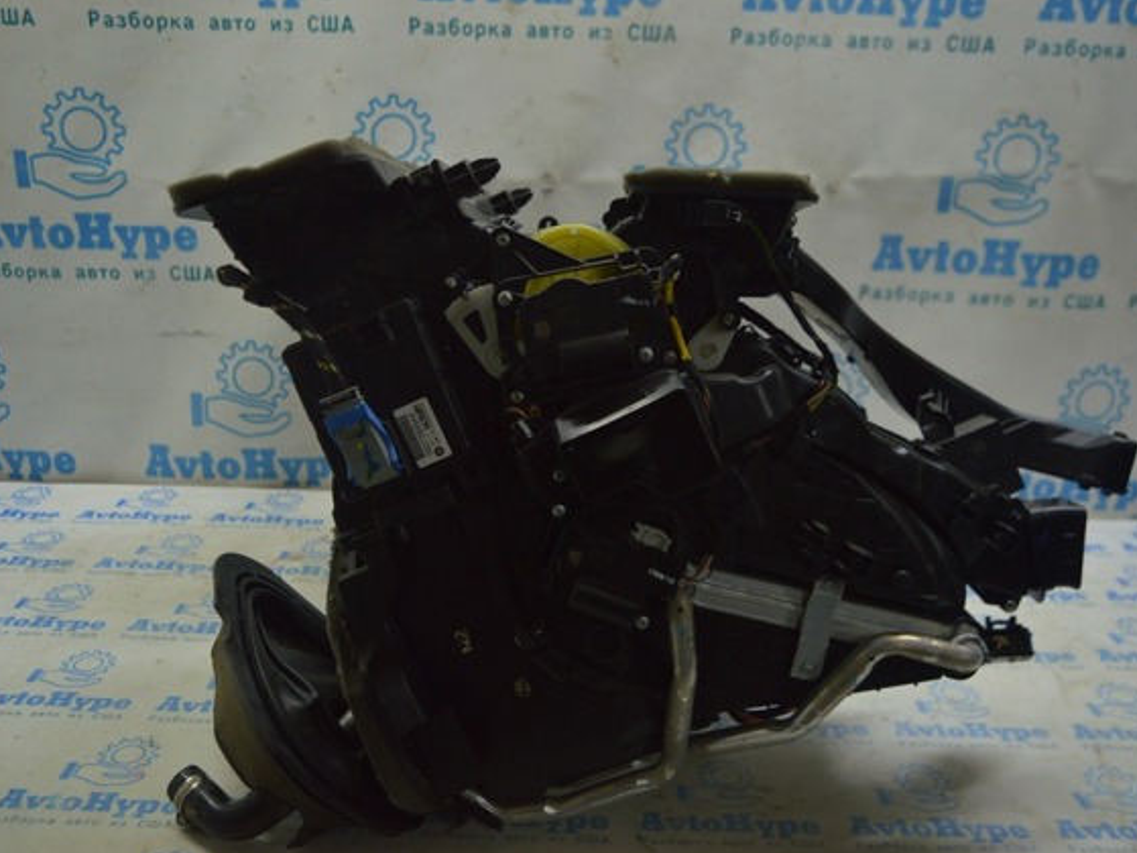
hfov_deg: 55.3
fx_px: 1084
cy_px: 431
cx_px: 547
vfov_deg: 42.9
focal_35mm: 33
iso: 400
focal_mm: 20
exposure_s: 1/80
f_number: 3.5
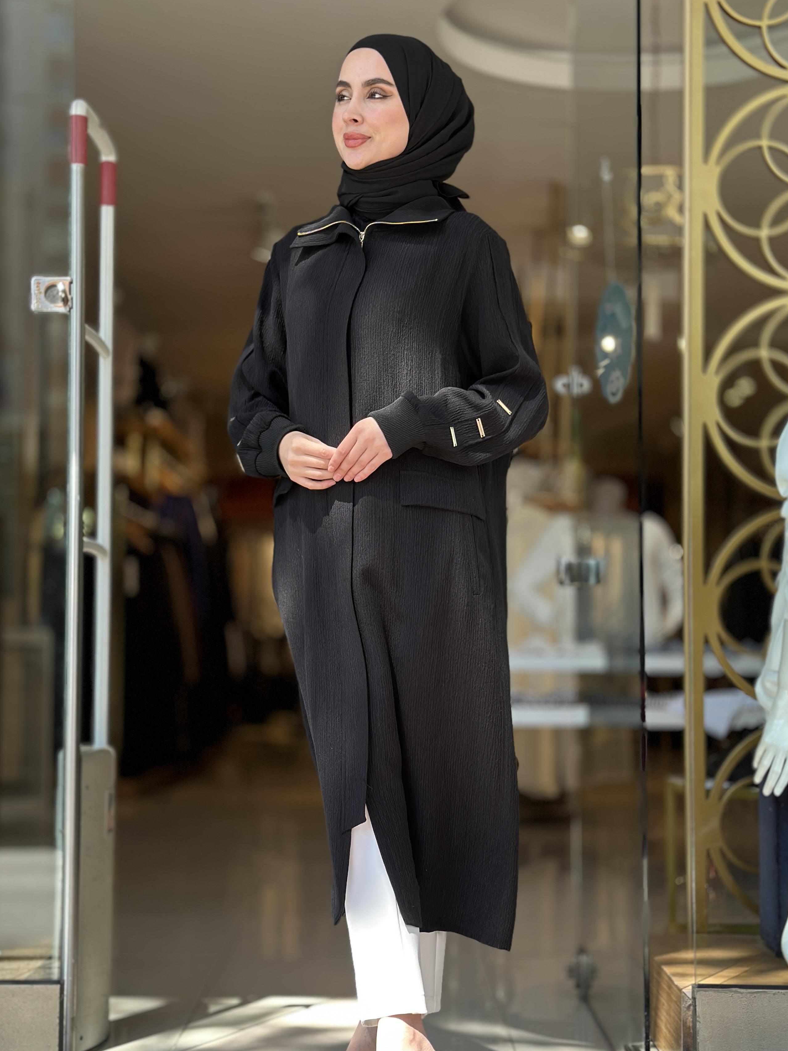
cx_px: 363
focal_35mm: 57
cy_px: 573
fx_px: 1730
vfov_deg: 33.8
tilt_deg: +2.9
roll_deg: -0.2
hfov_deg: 25.7
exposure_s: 1/431
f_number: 1.78
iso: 80
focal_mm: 6.86
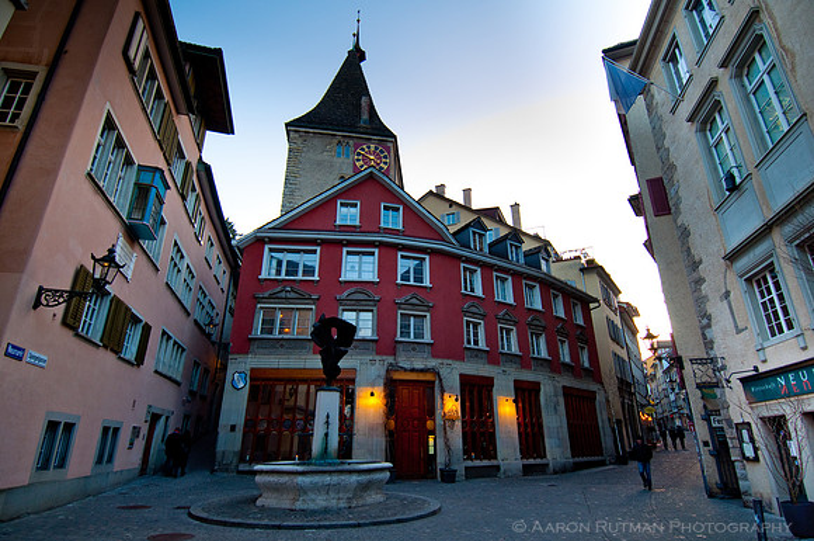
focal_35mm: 18
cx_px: 407
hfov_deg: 90.1
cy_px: 270
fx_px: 406
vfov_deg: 67.2
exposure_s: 1/100
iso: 200
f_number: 5
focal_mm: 12
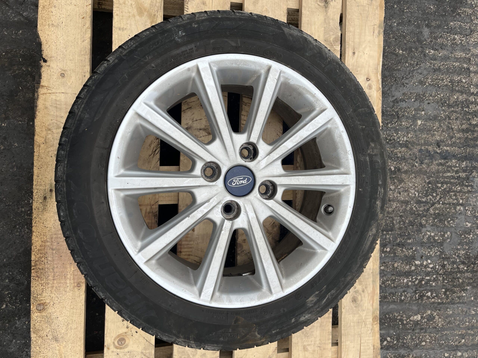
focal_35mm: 26
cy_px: 179
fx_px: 359
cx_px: 239
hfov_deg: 67.3
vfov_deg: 53.1
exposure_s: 1/354
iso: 50
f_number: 1.6
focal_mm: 5.1
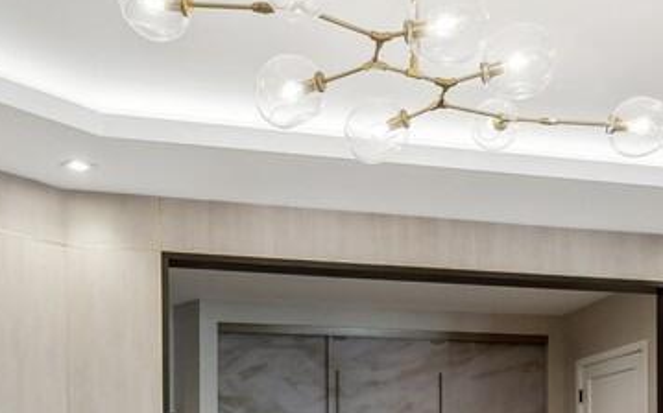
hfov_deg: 43.5
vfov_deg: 24.9
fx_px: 831
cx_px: 345
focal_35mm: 46
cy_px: 511
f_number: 8
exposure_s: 1/50
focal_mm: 18
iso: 100
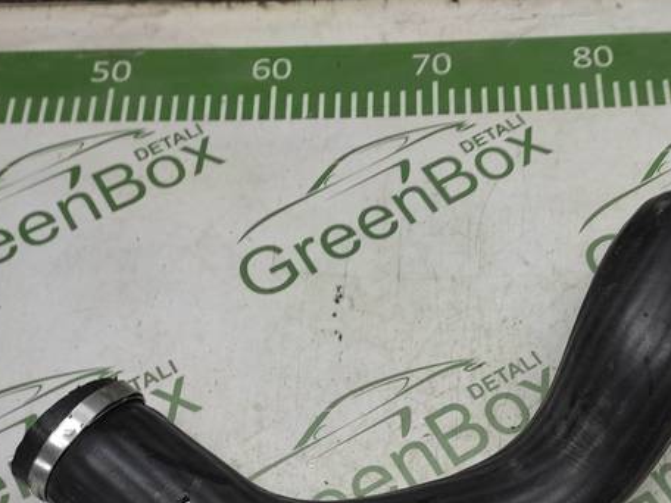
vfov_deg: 30.0
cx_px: 419
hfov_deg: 40.2
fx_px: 911
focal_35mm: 47
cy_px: 419
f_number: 1.79
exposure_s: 1/50
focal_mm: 4.74
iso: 138
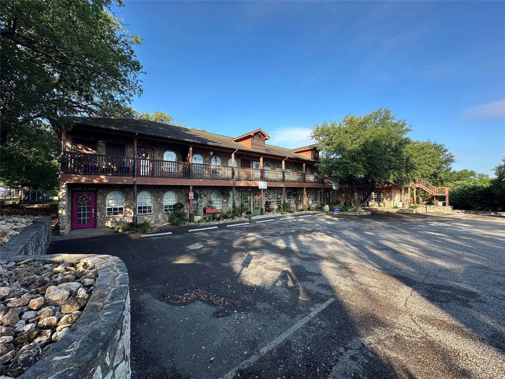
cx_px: 252
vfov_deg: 85.7
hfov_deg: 102.1
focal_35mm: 14
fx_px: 204
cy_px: 190
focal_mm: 2.22
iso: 40
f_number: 2.2
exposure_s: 1/532
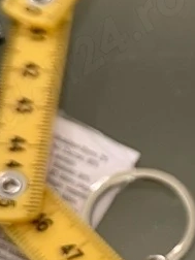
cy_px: 108
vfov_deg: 15.5
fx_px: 954
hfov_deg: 10.6
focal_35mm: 127
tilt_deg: -57.5
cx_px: 410
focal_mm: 6.76
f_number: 1.78
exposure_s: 1/60
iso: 250
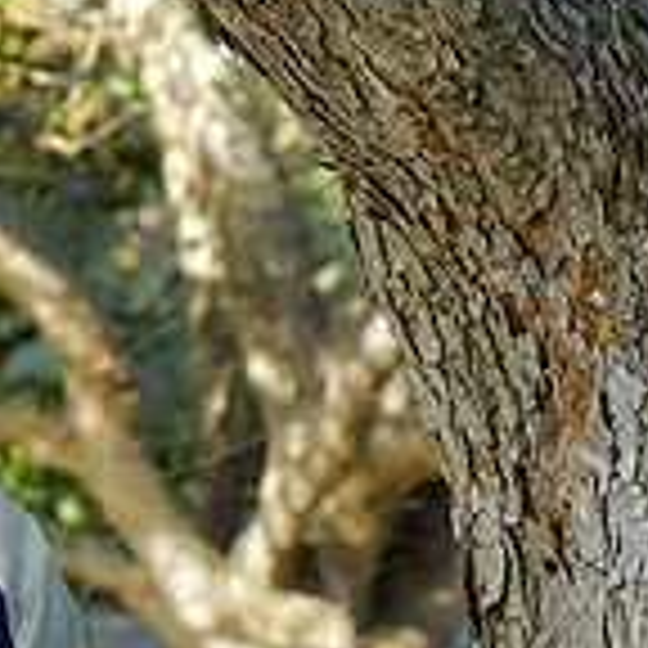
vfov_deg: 8.8
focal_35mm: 199
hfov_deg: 8.5
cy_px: 592
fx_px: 4215
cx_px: -428
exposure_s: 1/100
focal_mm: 58
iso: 200
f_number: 5
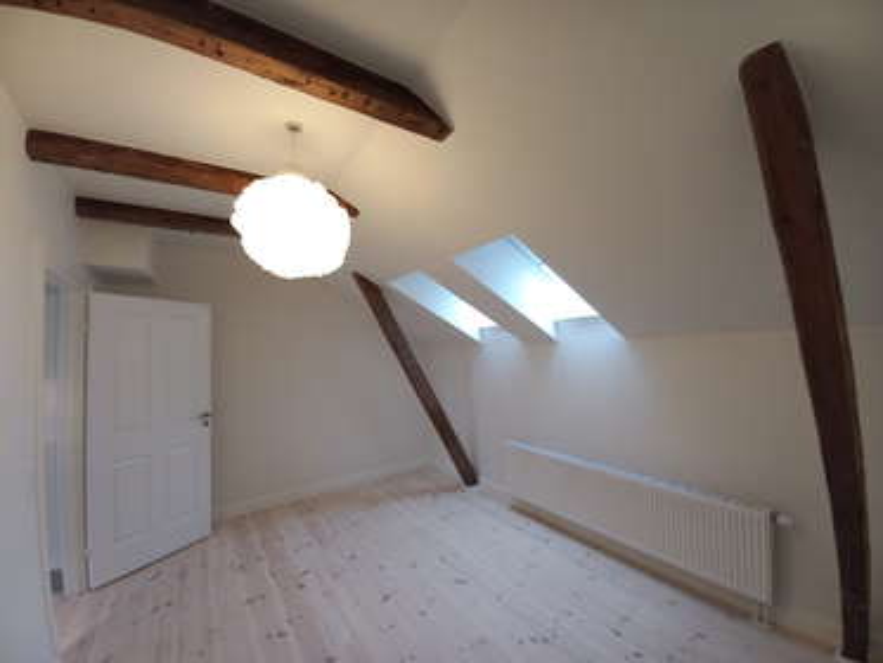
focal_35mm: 13
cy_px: 332
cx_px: 442
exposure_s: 1/25
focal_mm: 1.42
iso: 160
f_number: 2.2
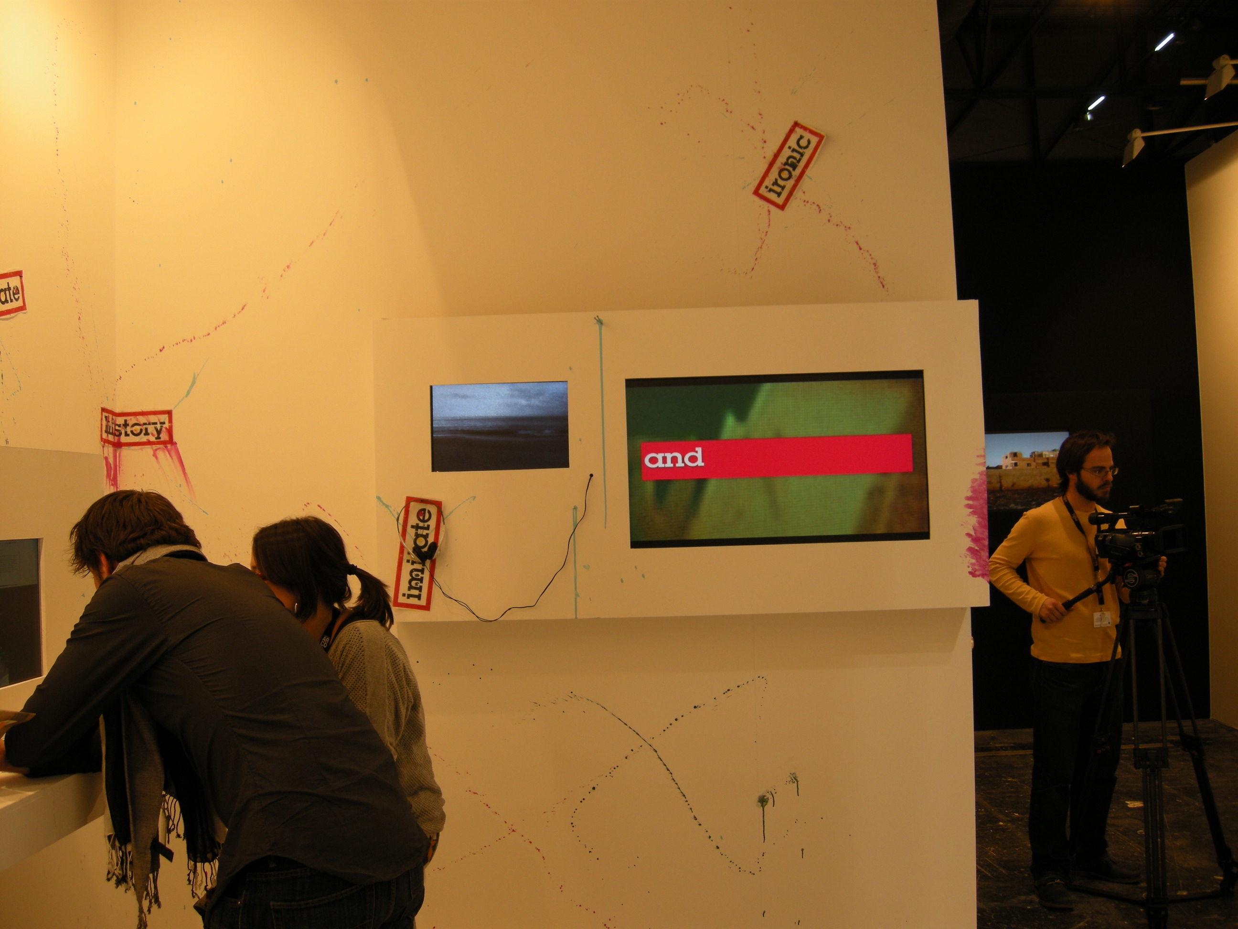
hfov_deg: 52.6
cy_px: 464
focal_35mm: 35
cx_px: 619
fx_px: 1252
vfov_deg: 40.7
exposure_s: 1/29.1
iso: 67
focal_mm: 7.5
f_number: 3.8
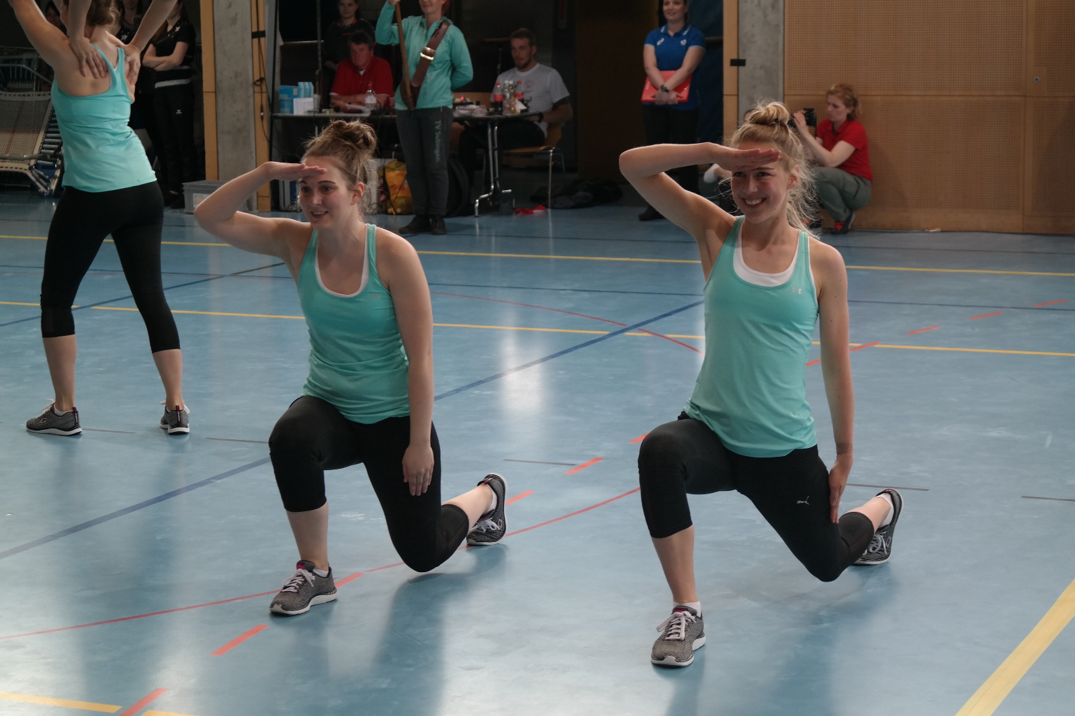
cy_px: 358
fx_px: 2299
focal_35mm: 77
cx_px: 538
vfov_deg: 17.7
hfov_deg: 26.3
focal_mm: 50
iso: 400
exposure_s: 1/80
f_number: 4
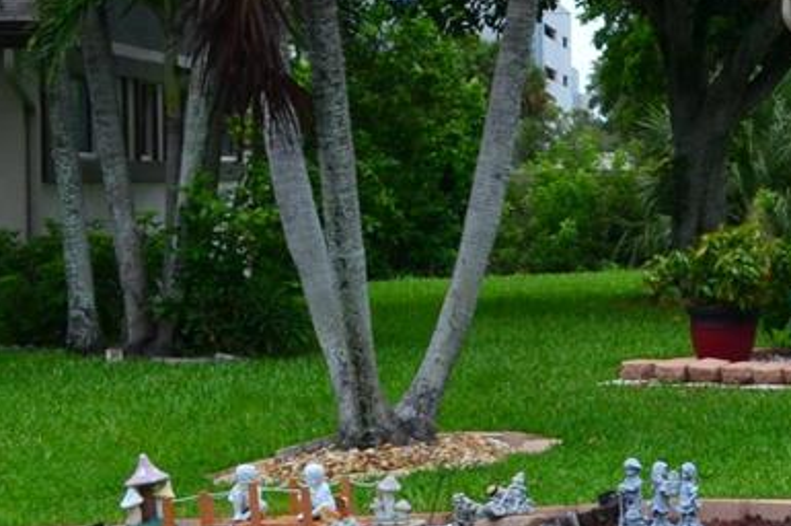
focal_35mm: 137
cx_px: 1594
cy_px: 186
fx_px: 3008
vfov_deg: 10.0
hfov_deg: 13.0
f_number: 10
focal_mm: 22
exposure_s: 1/200
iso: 400
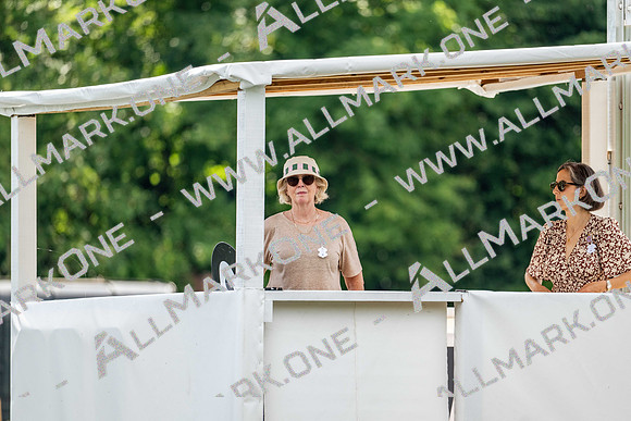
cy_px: 210
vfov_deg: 3.4
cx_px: 316
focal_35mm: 400
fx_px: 7012
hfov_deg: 5.2
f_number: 4.5
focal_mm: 400
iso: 720
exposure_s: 1/2500
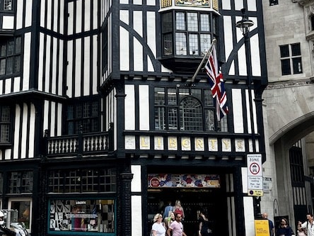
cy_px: 60
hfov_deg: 31.9
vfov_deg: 24.2
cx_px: 102
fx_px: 544
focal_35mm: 60
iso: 50
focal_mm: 5.1
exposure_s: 1/992
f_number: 1.6
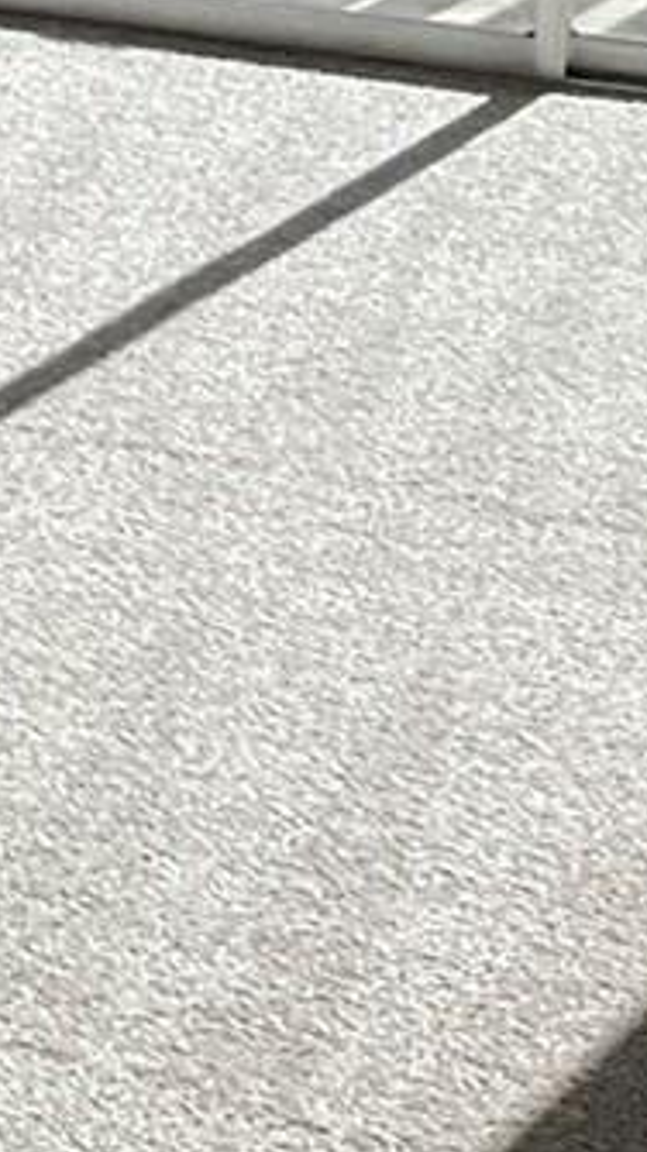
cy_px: -784
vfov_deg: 13.1
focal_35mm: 151
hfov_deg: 6.7
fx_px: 4614
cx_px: -1724
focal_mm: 3
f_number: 1.8
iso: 16
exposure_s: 1/1412
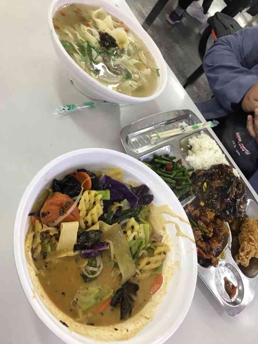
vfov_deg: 63.4
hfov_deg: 49.8
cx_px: 129
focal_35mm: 28
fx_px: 278
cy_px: 172
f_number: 1.8
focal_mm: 3.99
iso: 40
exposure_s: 1/17
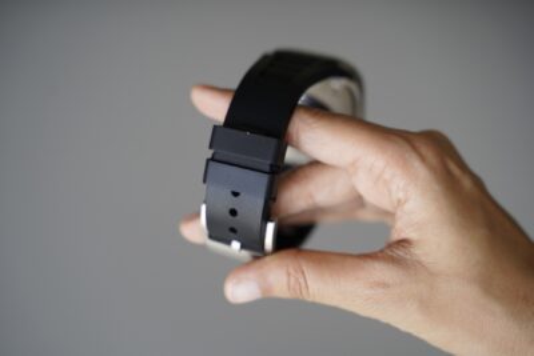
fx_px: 1113
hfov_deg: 27.0
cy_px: 178
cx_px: 267
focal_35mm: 75
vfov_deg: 18.2
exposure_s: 1/80
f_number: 4
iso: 200
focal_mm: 75
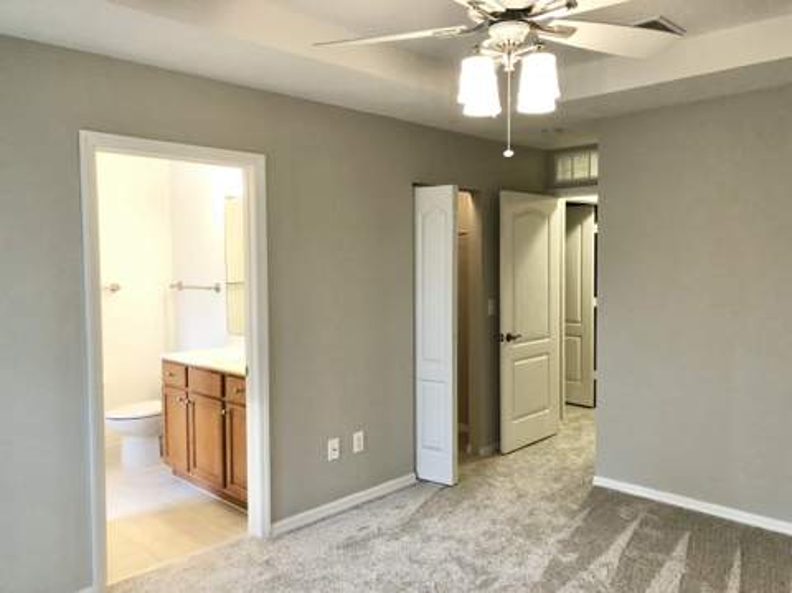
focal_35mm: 28
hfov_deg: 63.5
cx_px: 396
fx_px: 640
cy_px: 296
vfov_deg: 49.7
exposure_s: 1/30
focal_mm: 4
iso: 40
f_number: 1.8
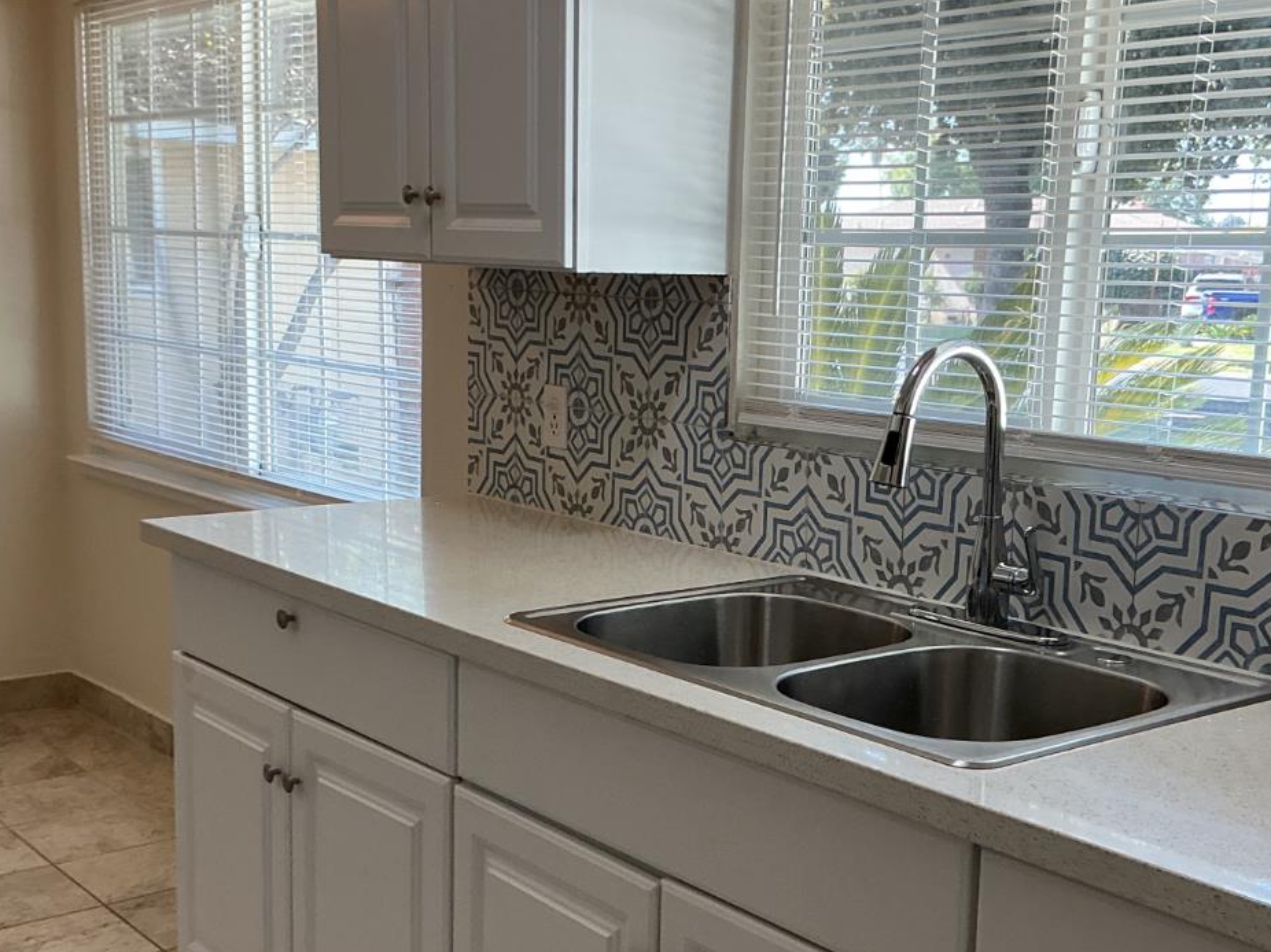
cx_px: 707
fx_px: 1725
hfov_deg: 40.4
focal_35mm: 47
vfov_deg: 30.8
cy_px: 571
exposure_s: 1/120
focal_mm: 3
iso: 50
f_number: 1.8
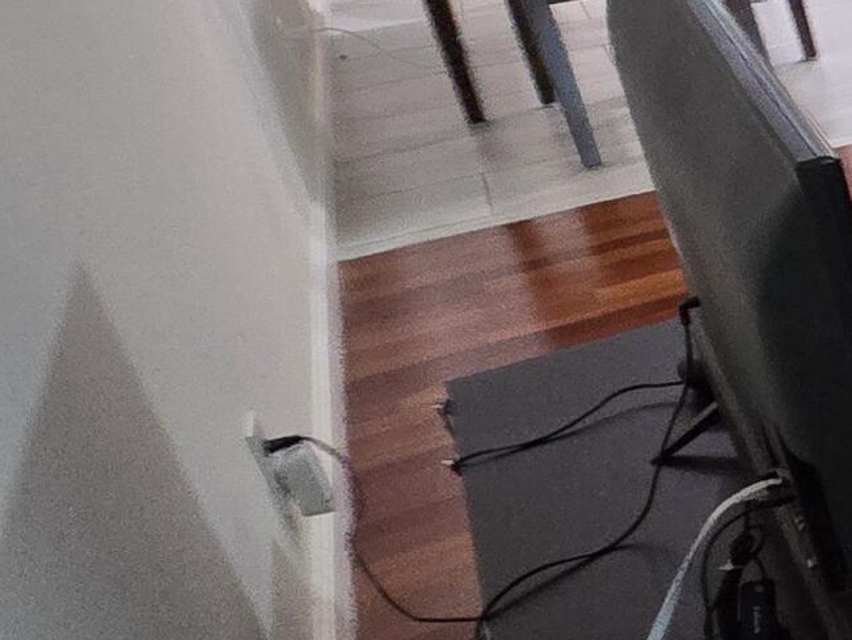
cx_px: 1874
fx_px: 1477
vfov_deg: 24.1
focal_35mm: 60
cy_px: 150
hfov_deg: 17.1
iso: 400
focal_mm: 2.2
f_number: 2.2
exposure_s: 1/60
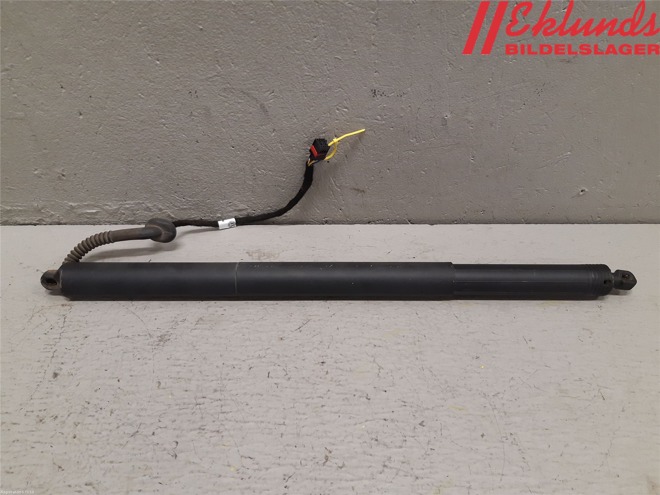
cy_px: 248
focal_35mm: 26
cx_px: 330
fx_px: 496
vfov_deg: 53.1
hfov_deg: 67.3
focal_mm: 3.93
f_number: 1.7
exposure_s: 1/50
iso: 125
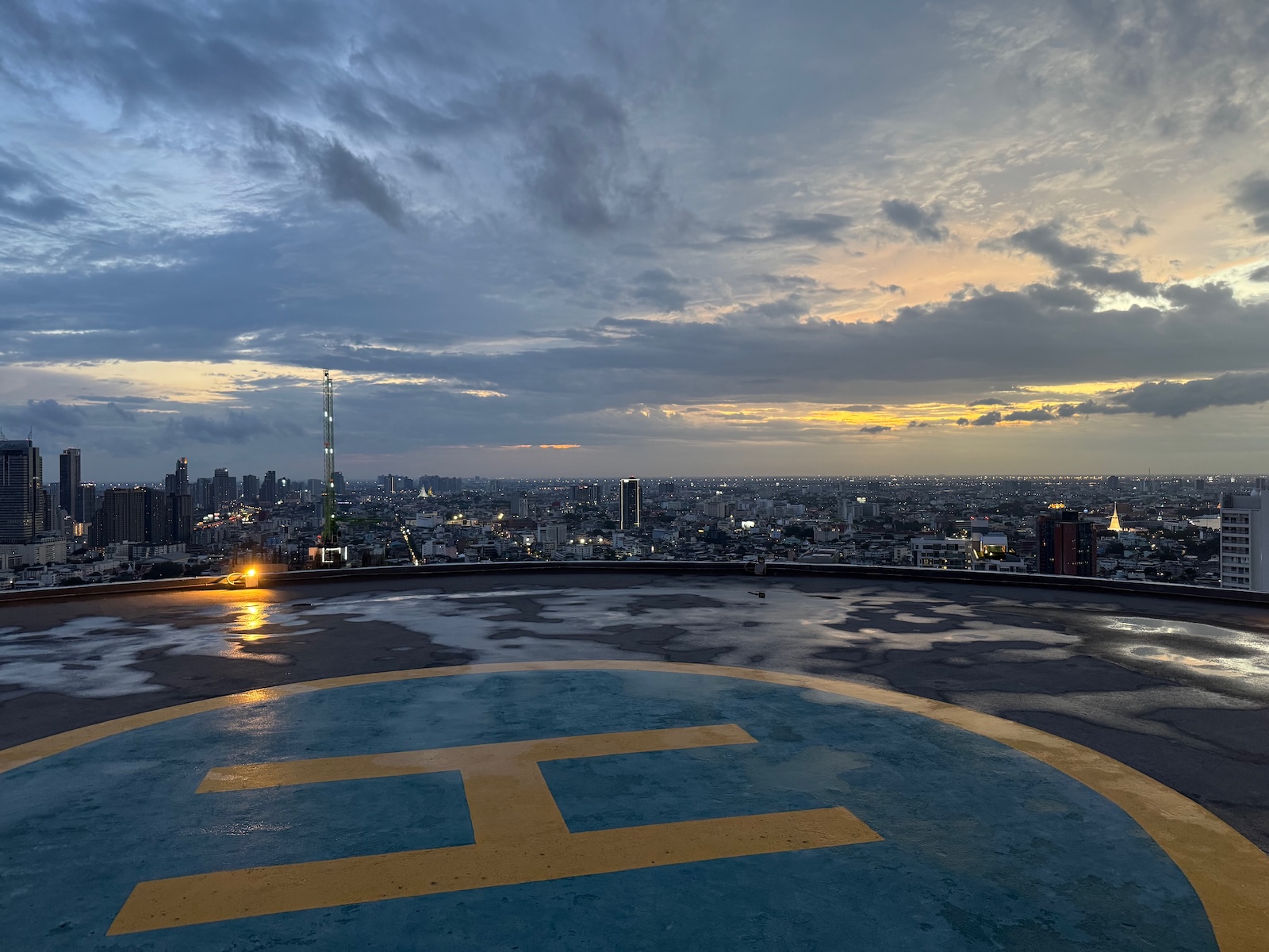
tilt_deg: -0.6
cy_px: 476
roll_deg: +0.5
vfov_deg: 56.8
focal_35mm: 24
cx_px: 634
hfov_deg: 71.6
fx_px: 880
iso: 320
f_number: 1.78
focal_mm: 6.76
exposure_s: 1/50
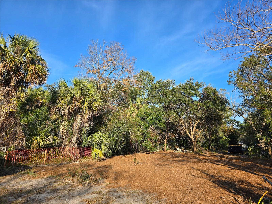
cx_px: 136
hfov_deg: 73.9
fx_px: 181
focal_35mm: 23
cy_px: 102
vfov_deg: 58.9
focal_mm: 6.3
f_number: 1.7
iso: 12
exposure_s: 1/458
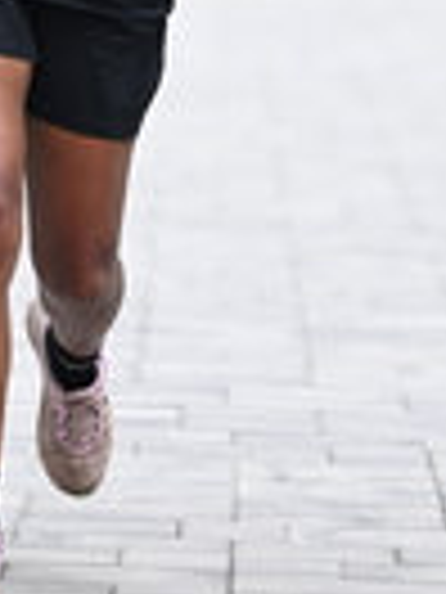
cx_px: 155
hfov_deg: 2.6
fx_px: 9981
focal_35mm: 581
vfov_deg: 3.4
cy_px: -446
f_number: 2.8
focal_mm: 145
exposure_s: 1/1600
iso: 640
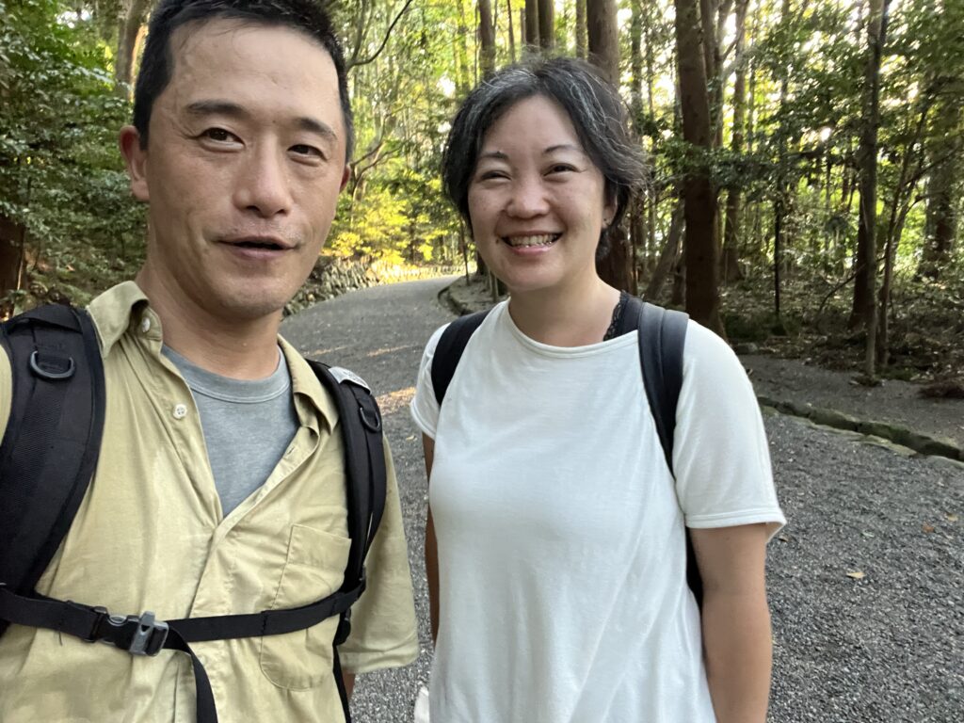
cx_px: 482
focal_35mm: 23
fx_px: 641
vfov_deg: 58.9
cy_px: 362
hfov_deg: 73.9
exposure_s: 1/17
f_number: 2.2
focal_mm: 2.71
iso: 800
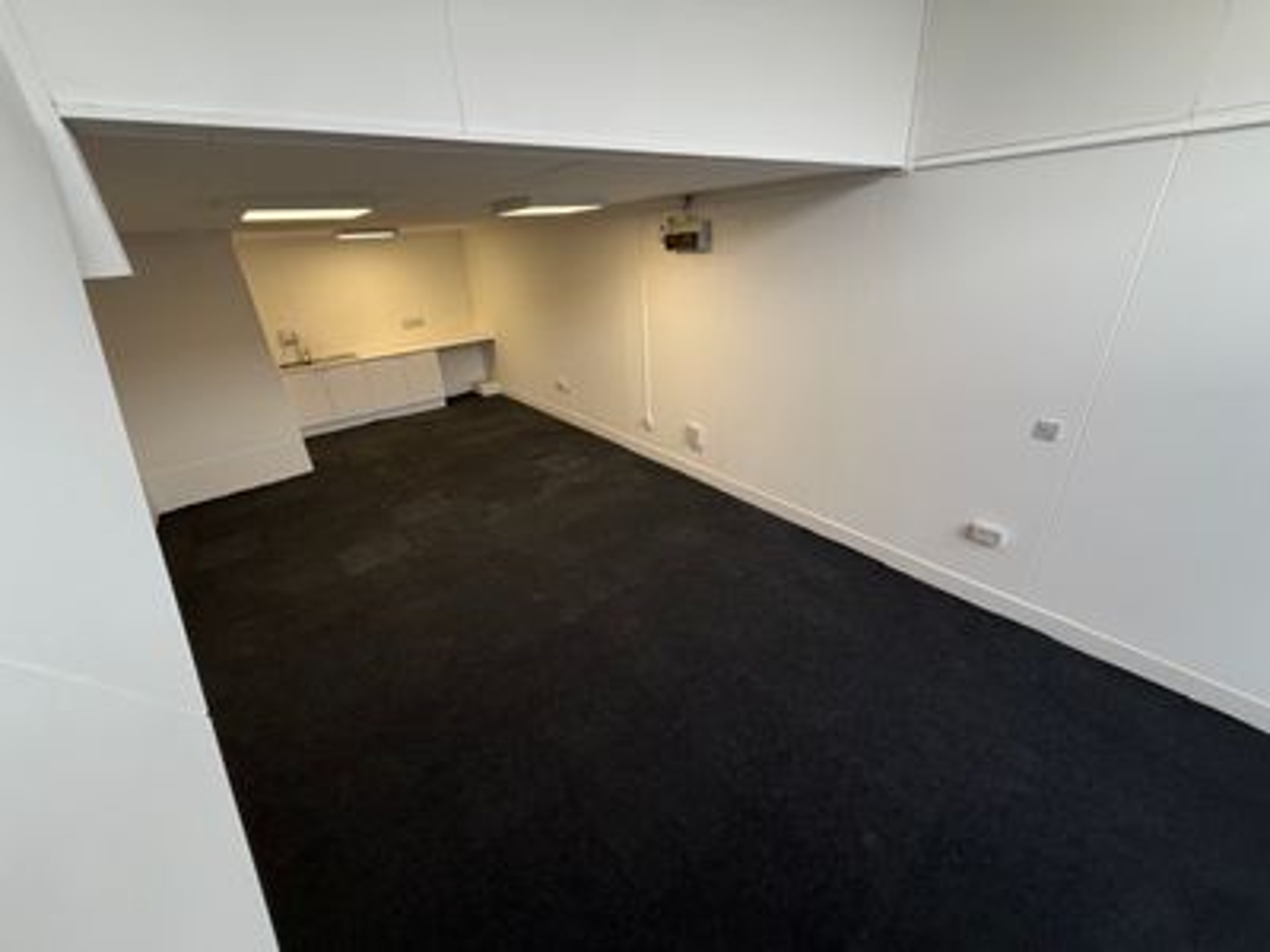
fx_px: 514
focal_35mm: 14
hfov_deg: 102.1
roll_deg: +3.5
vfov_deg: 85.7
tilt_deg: -25.3
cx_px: 635
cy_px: 476
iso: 160
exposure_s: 1/100
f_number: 2.2
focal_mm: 2.22
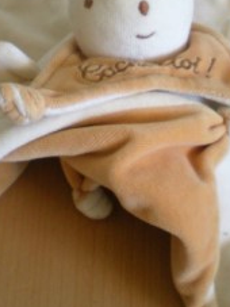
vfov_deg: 22.3
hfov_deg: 16.9
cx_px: 141
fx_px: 771
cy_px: 82
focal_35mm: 87
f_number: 3.1
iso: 192
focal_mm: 6.3
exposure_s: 1/62.4
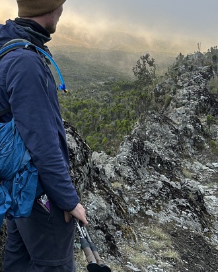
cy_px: 109
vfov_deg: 30.4
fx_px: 500
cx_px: -34
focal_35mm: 62
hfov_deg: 22.8
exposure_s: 1/121
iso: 64
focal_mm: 5.7
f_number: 1.5
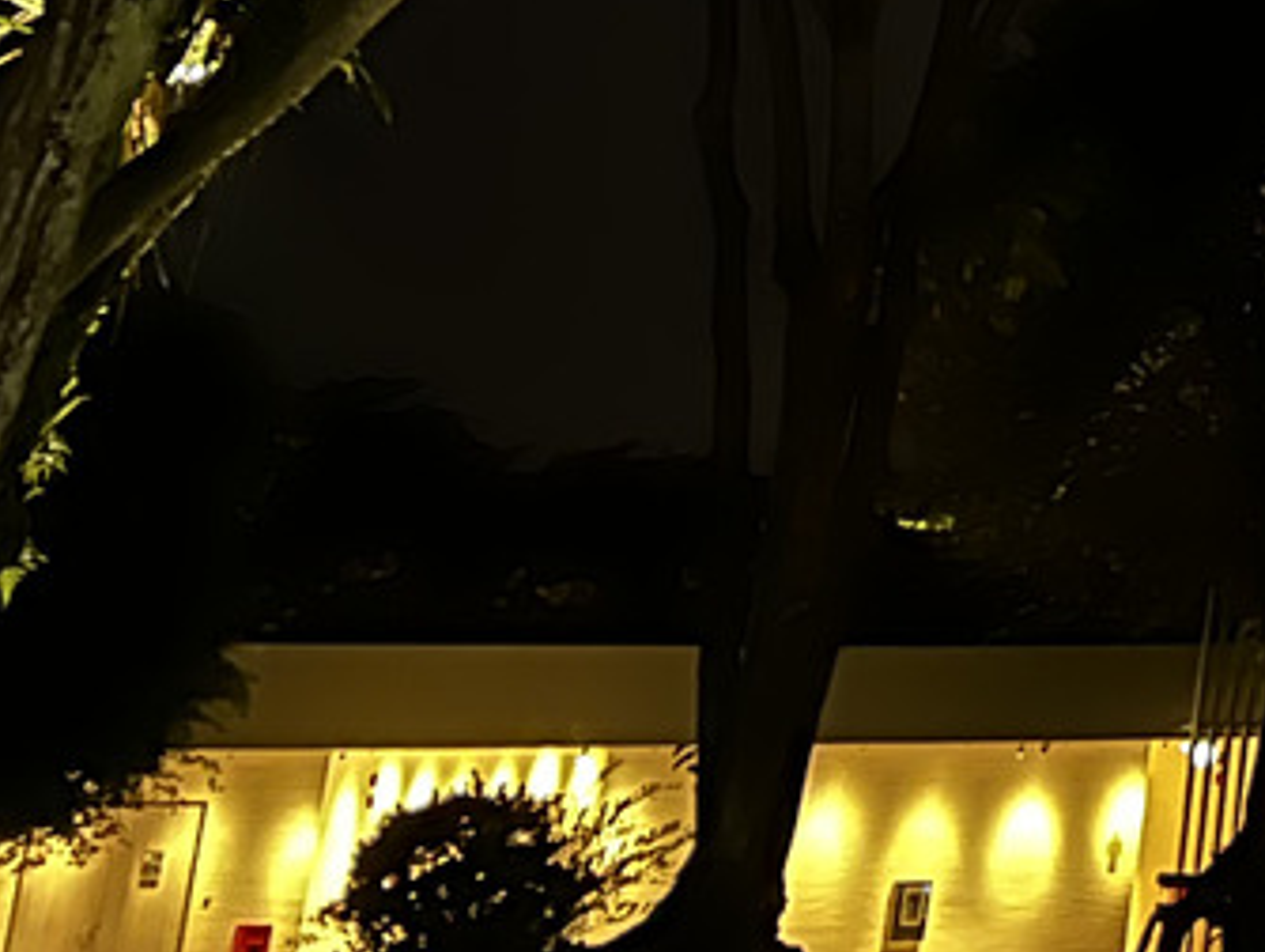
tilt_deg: +23.5
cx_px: 2741
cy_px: -1277
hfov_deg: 13.1
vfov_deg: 10.4
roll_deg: +1.3
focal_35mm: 124
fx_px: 4536
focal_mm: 5.7
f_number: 1.5
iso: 800
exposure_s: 1/9
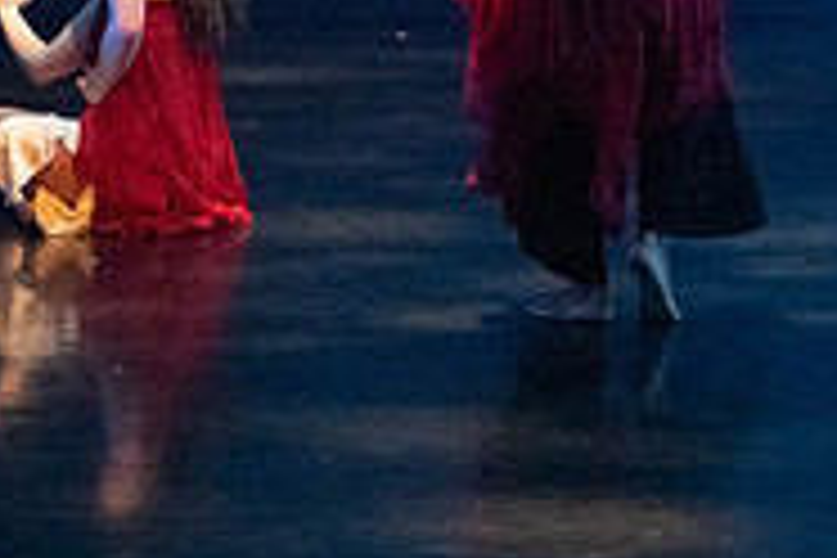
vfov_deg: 5.8
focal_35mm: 234
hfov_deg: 8.7
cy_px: -178
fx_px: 5440
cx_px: 1030
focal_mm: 75
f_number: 2.8
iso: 5000
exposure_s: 1/320
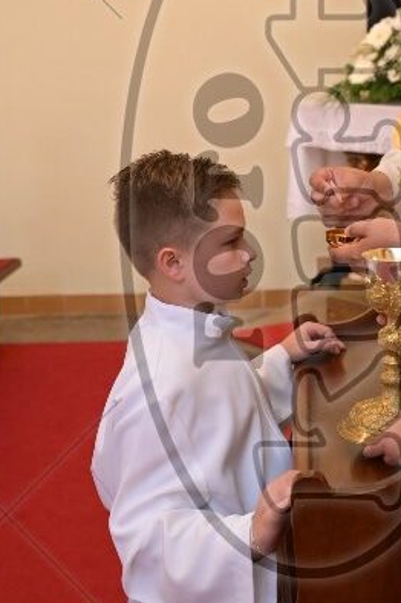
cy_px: 208
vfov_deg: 30.3
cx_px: 313
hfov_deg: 20.4
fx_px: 1105
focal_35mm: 66
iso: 5000
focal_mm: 40
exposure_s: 1/125
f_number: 4
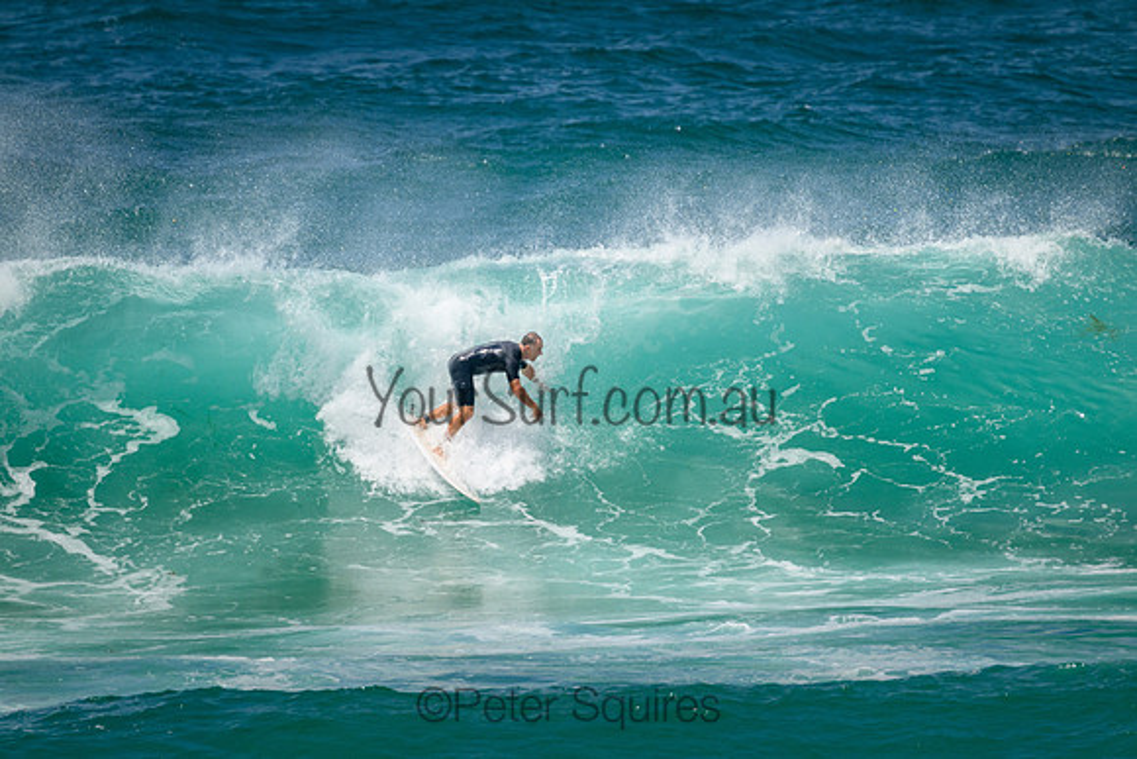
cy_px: 380
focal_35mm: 800
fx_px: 25271
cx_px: 568
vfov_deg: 1.7
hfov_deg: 2.6
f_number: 11
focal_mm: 800
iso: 720
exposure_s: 1/2000
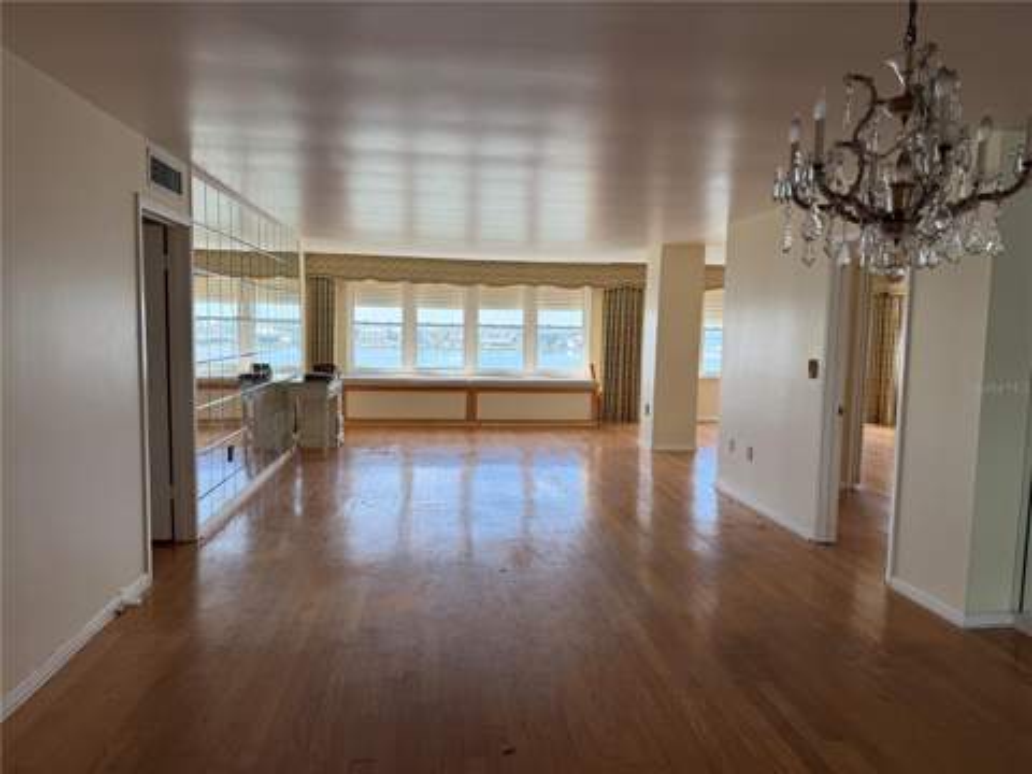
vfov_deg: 56.8
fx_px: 716
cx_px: 516
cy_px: 387
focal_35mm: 24
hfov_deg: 71.6
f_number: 1.78
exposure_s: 1/235
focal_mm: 6.76
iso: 80
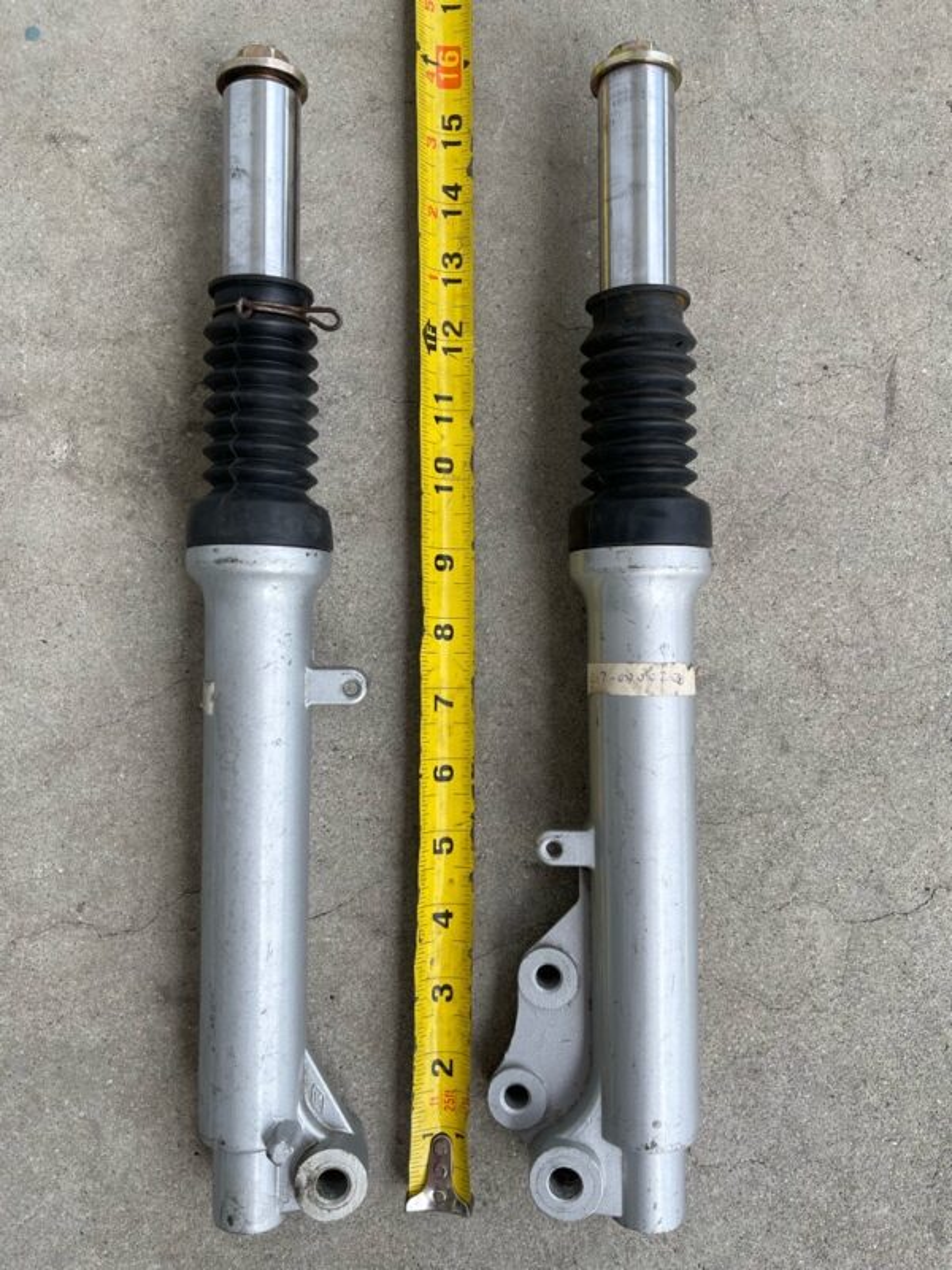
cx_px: 476
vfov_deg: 67.3
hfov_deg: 53.1
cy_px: 635
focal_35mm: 26
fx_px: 953
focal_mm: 5.1
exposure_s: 1/1048
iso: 32
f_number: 1.6
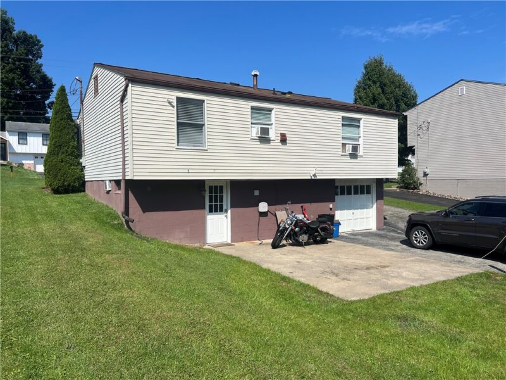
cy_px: 190
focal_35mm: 26
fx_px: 380
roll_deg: +0.9
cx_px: 253
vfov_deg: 53.1
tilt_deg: -2.6
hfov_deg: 67.3
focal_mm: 5.7
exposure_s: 1/6579
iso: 50
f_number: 1.5
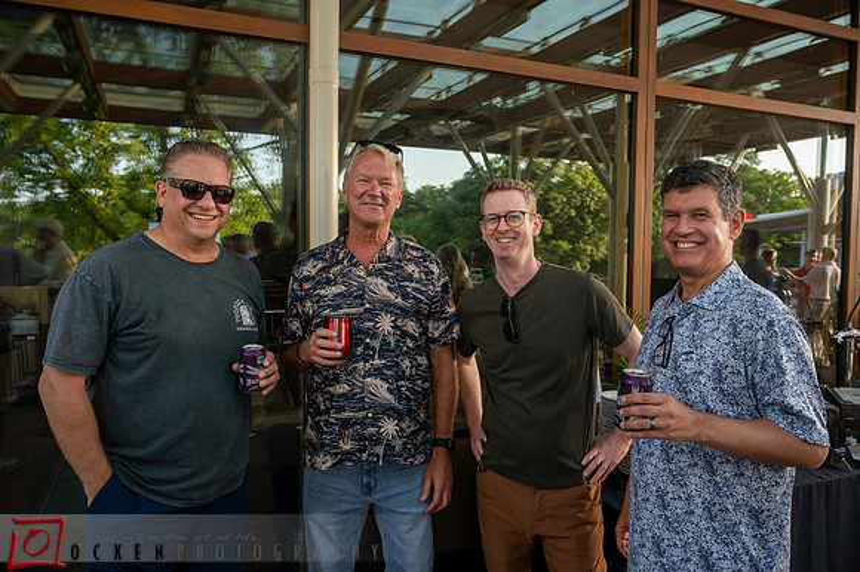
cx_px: 430
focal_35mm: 27
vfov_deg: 47.9
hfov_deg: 67.4
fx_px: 645
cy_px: 286
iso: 400
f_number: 5
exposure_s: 1/100
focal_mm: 27
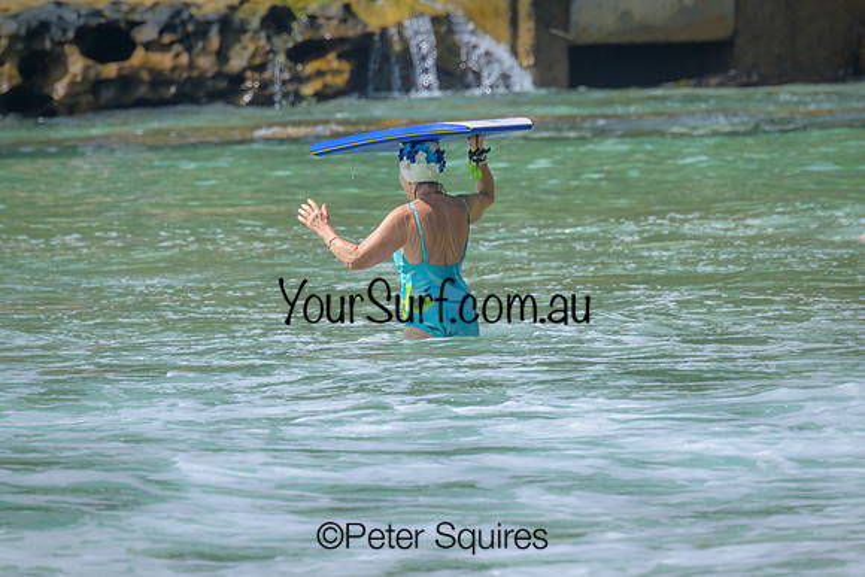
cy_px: 272
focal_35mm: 845
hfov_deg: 2.4
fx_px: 20315
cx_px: 457
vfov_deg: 1.6
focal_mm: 800
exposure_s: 1/2000
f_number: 11
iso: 1000
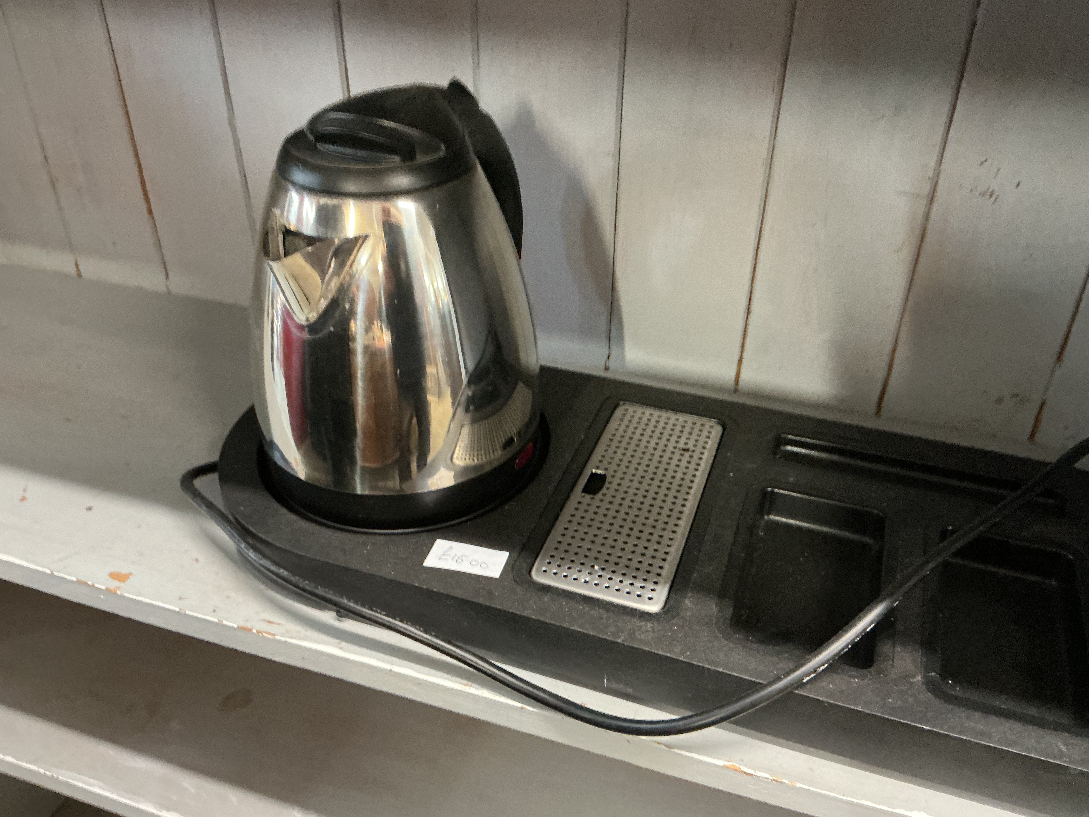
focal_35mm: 29
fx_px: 912
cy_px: 408
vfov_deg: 48.2
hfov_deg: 61.7
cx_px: 544
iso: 320
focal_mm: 3
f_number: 1.8
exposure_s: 1/40
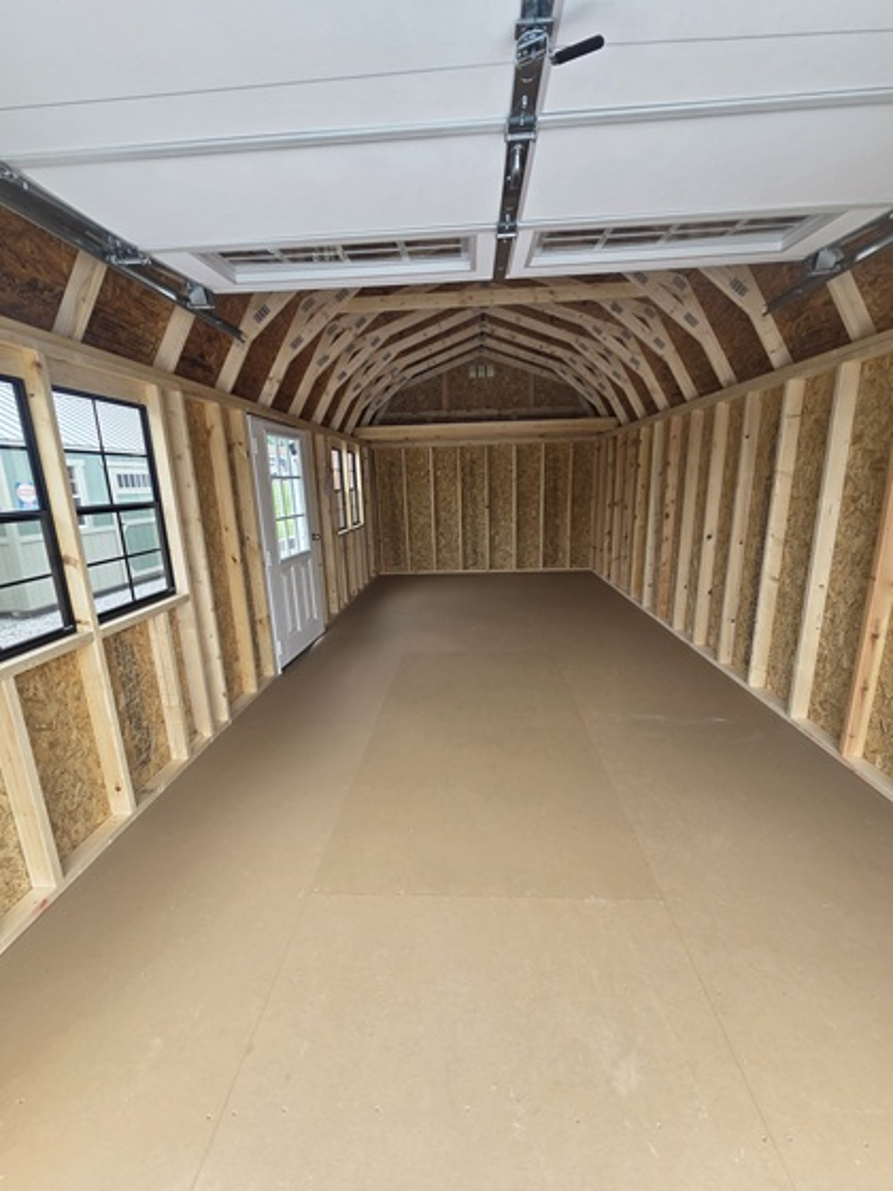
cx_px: 446
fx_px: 447
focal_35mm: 13
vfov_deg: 106.2
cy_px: 596
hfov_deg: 89.9
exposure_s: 1/155
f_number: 2.2
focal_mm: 2.2
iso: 50
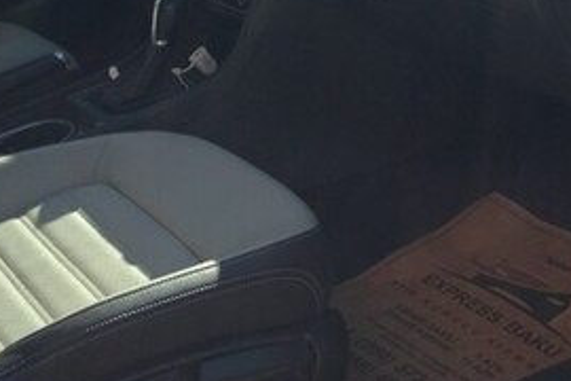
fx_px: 1332
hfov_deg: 24.1
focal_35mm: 84
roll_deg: -1.1
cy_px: -67
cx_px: 379
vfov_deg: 15.7
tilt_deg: -9.7
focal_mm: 4.12
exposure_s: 1/623
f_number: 2.4
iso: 50
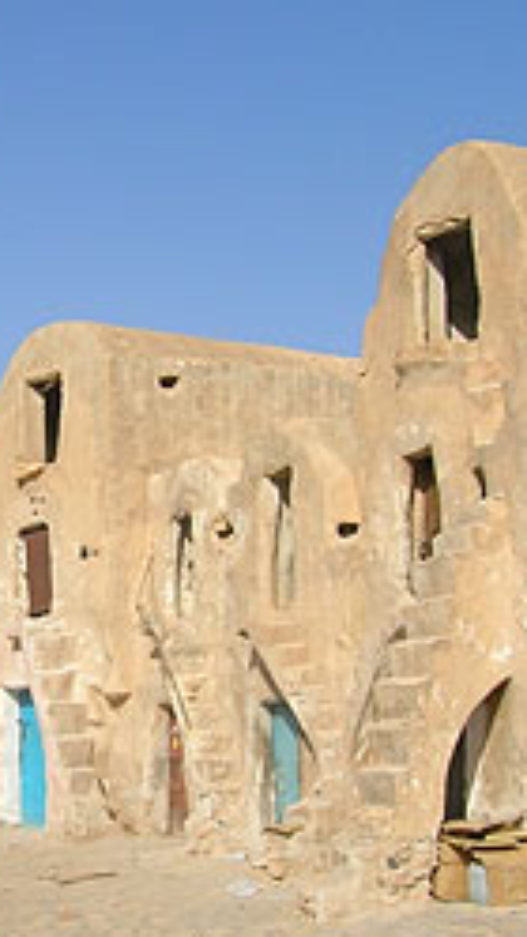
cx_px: -23
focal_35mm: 67
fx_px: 1665
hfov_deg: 17.5
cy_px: 570
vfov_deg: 31.3
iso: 50
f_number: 4.9
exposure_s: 1/527
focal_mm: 5.7
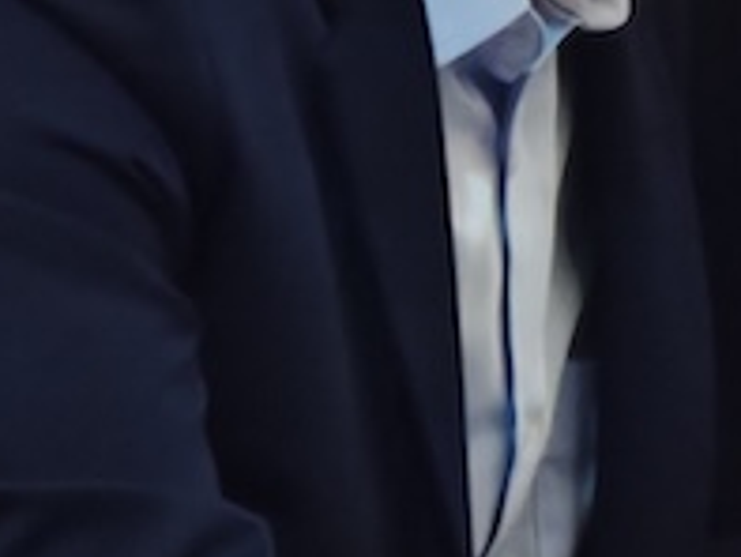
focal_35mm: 610
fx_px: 13066
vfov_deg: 2.4
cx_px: 1501
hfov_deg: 3.2
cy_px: -640
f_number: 2
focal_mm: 9
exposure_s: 1/100
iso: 1250
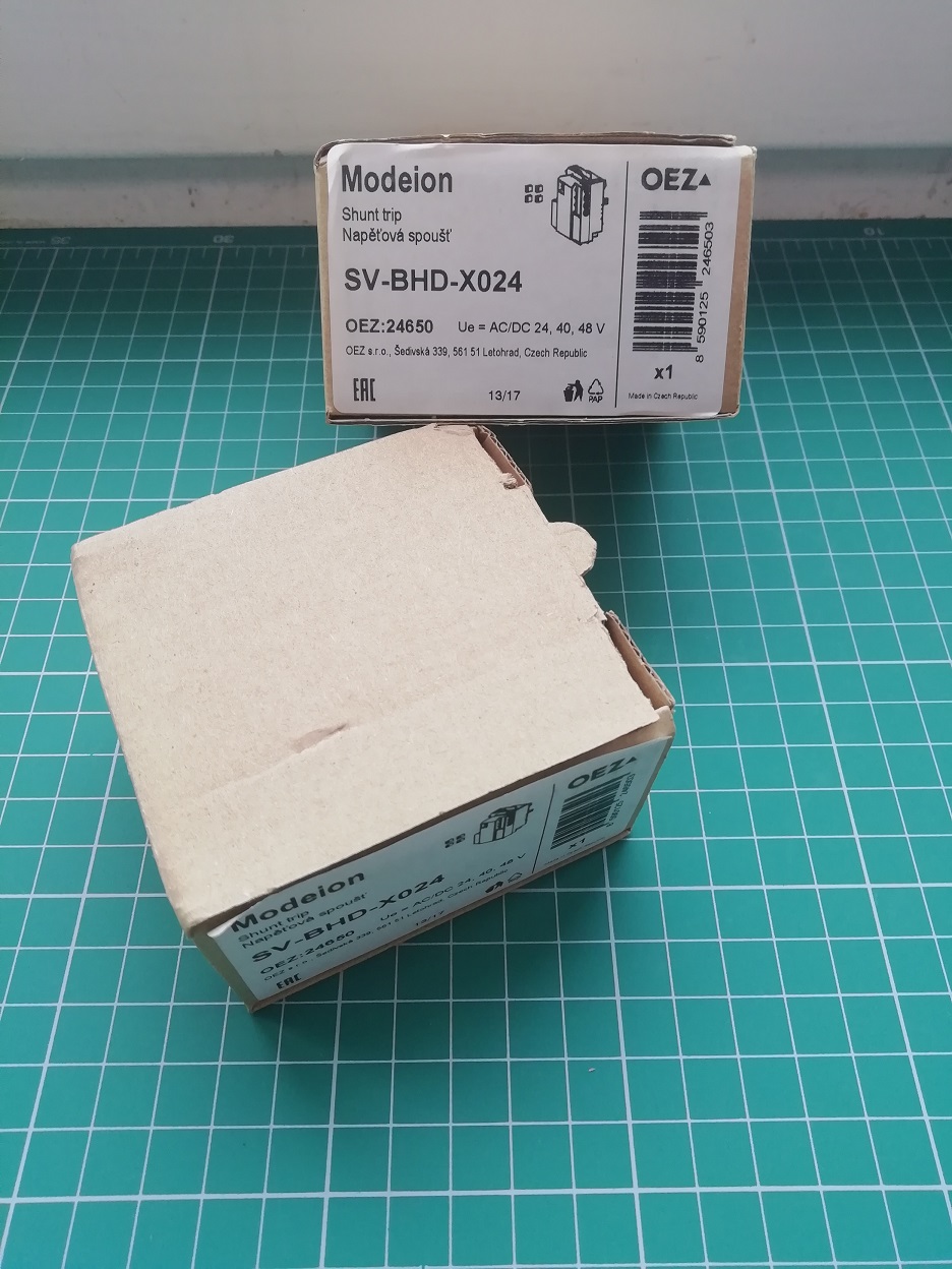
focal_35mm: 26
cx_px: 476
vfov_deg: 67.3
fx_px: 953
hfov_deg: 53.1
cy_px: 634
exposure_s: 1/33.3
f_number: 2.2
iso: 80
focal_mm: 3.21
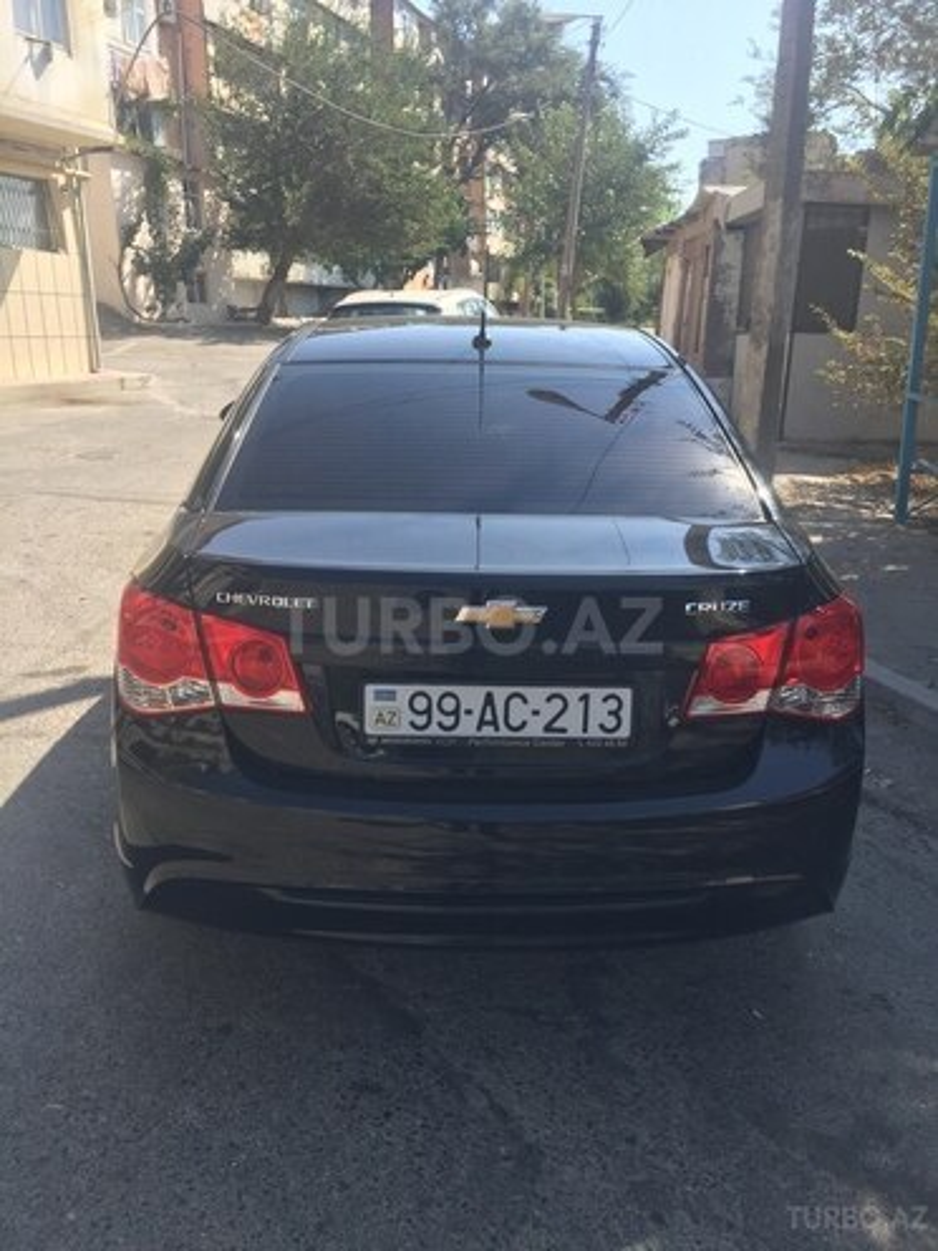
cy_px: 626
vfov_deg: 61.7
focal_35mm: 29
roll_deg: +0.9
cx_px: 469
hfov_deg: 48.2
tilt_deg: -14.3
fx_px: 1048
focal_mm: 4.15
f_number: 2.2
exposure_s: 1/964
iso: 32
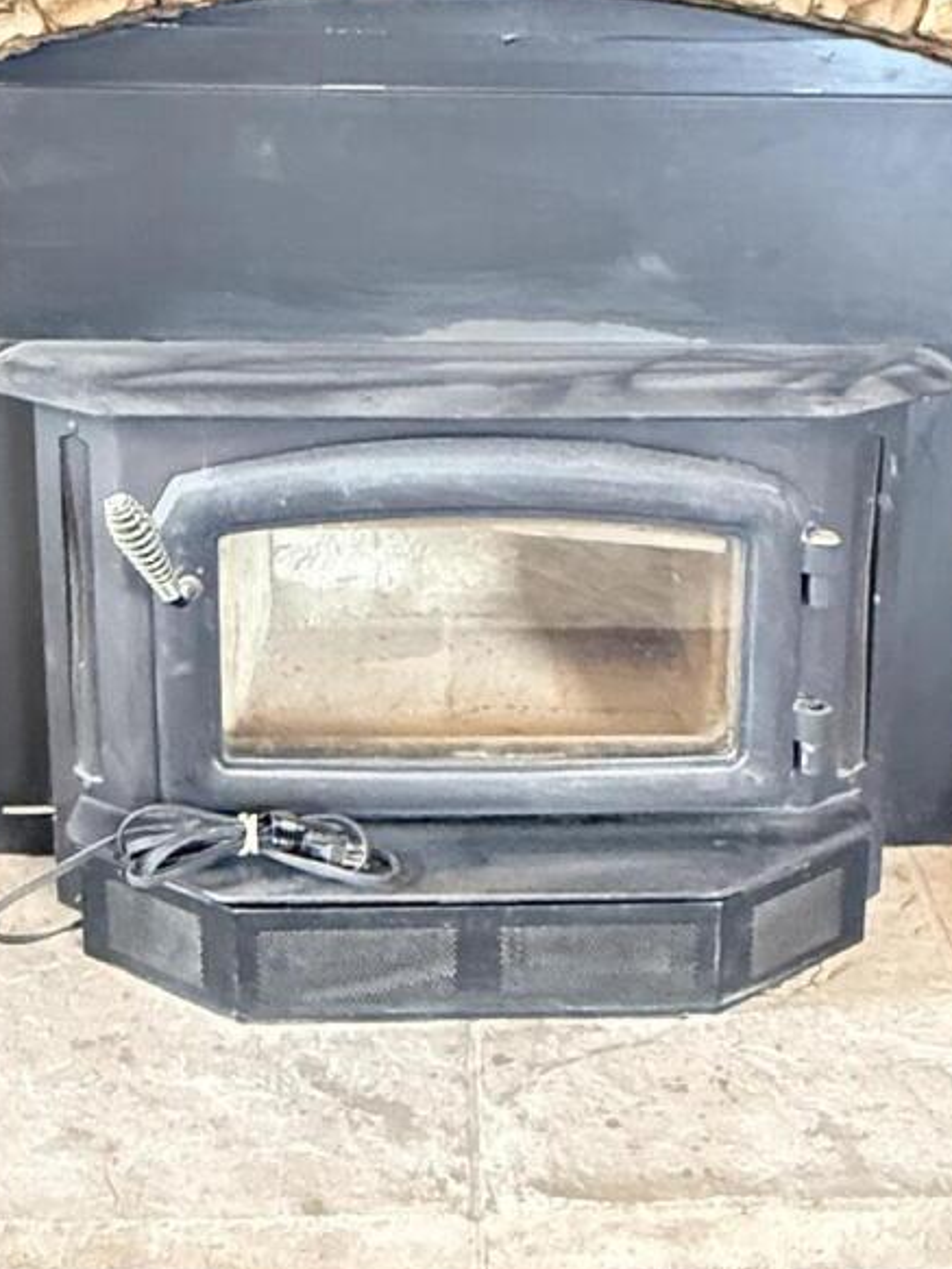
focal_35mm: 48
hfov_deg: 30.2
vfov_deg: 38.3
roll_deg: -1.3
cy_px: 274
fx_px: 1761
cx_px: 527
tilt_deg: -12.5
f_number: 2.2
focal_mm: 2.22
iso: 1000
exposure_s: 1/60
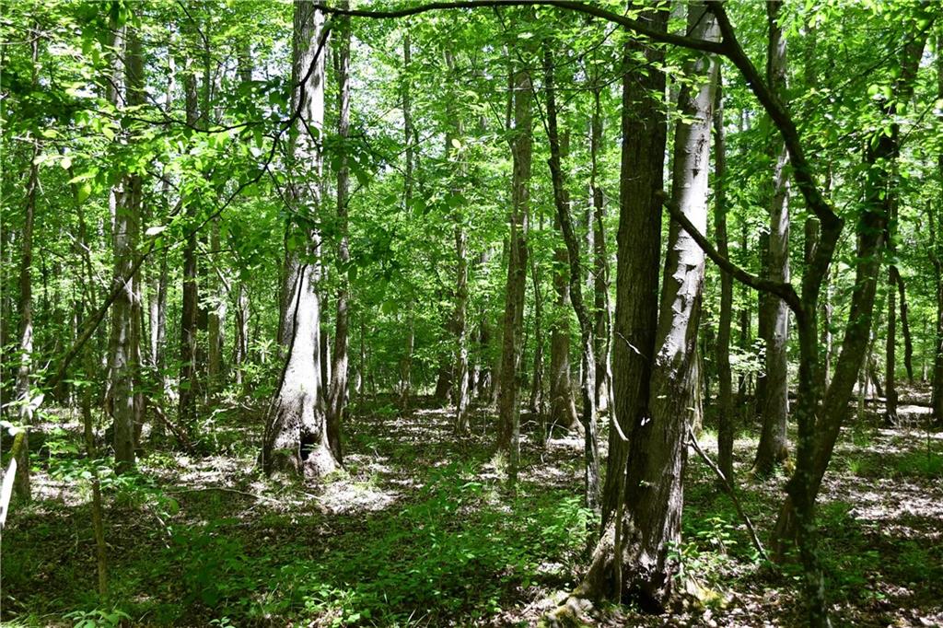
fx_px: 943
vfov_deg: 36.8
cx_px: 472
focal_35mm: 36
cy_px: 314
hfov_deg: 53.1
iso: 450
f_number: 3.5
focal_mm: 18
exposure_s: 1/250
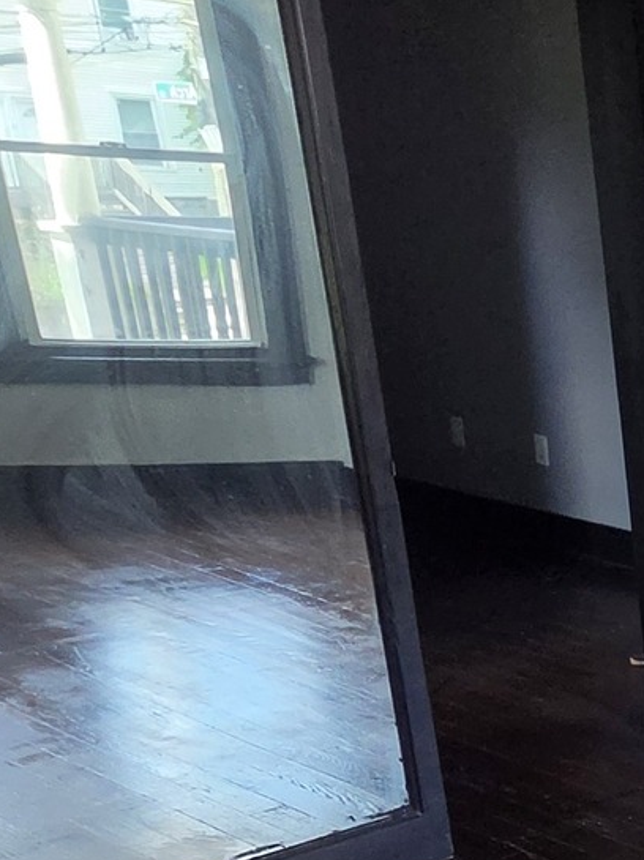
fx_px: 1366
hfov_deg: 17.7
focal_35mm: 55
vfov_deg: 32.8
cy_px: 805
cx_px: 1320
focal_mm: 2.2
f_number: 2.2
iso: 320
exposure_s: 1/120
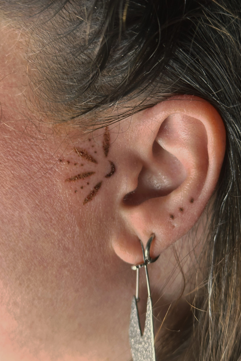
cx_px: 127
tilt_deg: -10.2
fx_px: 502
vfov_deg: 39.6
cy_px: 180
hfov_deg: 27.0
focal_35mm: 50
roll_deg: -3.0
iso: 160
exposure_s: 1/60
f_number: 1.78
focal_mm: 6.86
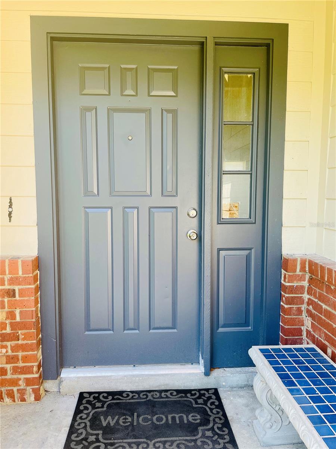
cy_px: 224
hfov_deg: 53.1
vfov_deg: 67.3
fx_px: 336
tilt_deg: -6.1
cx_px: 168
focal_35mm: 26
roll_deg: +0.6
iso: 32
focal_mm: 4.2
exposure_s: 1/148
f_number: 1.6
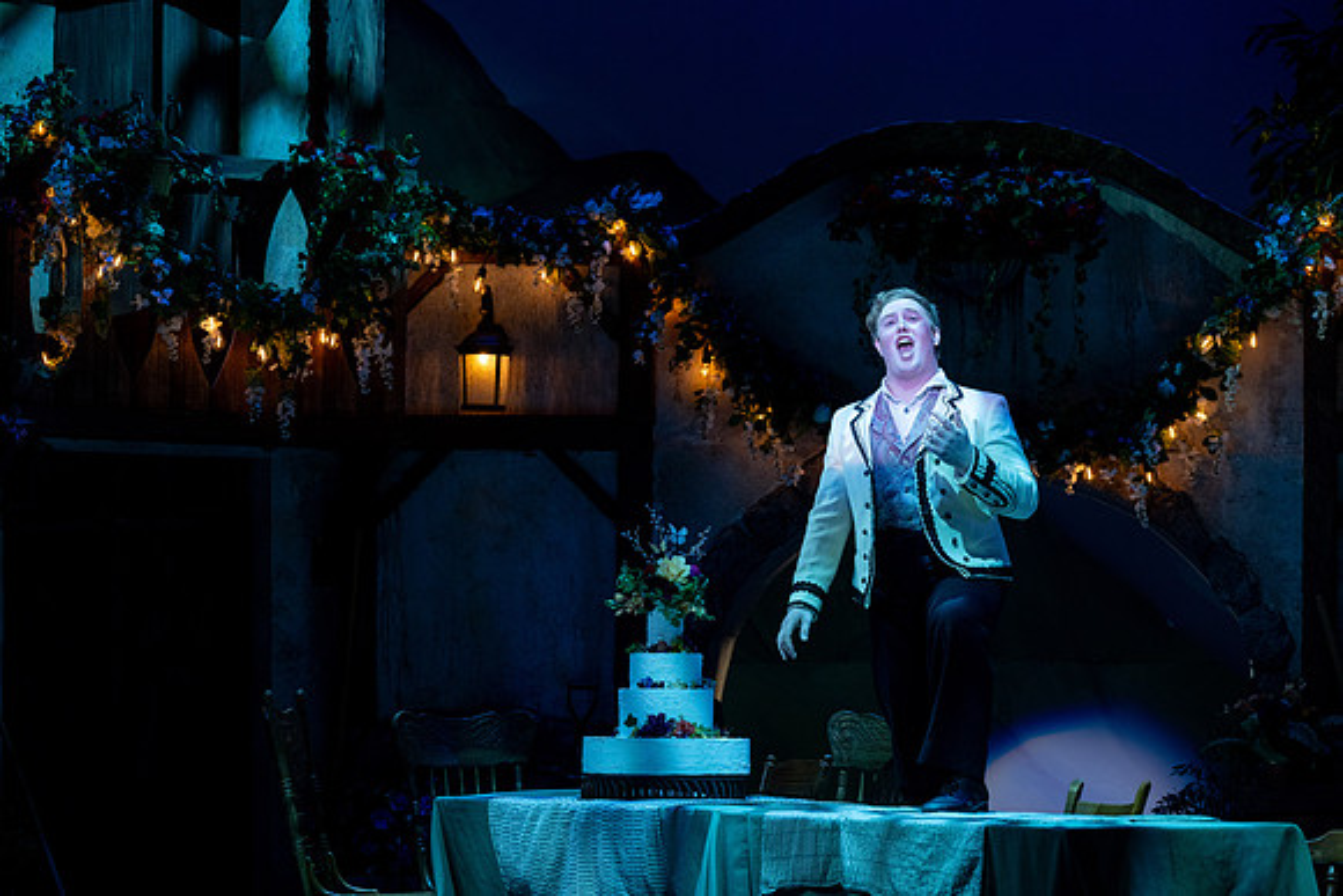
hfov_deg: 16.4
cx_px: 672
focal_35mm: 125
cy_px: 448
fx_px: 4664
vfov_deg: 11.0
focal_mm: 125
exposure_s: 1/160
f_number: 5
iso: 1000
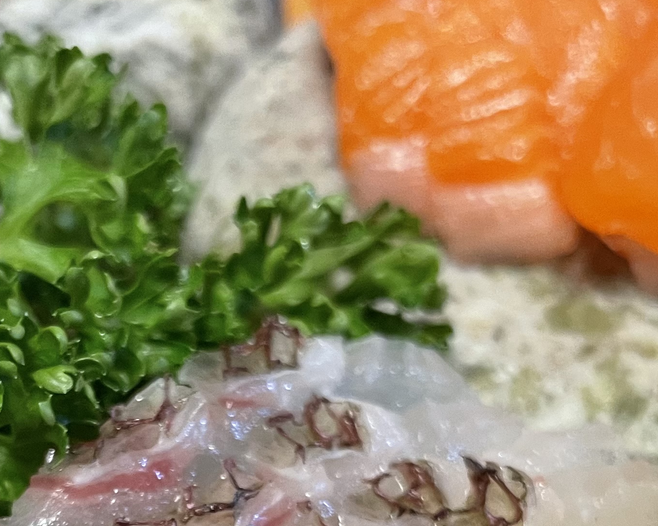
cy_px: 646
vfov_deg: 19.2
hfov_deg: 25.2
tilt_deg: -52.8
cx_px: 186
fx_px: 1460
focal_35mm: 75
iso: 160
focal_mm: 4.2
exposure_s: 1/60
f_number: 1.6
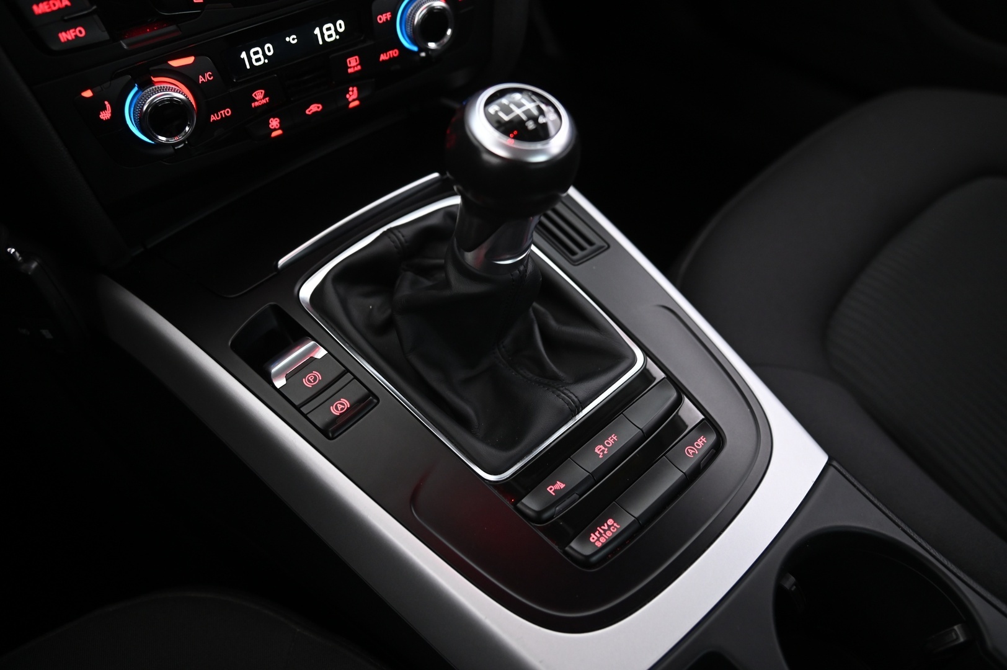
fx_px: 866
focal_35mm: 31
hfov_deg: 60.3
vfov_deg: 42.3
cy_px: 335
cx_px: 504
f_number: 4
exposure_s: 1/13
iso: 2000
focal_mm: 31
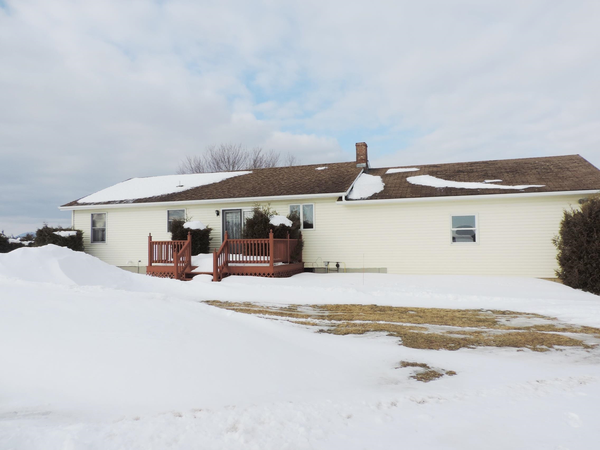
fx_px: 416
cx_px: 300
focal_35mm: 24
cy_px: 225
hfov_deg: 71.6
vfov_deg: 56.8
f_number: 3.3
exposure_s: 1/1250
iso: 80
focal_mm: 4.3
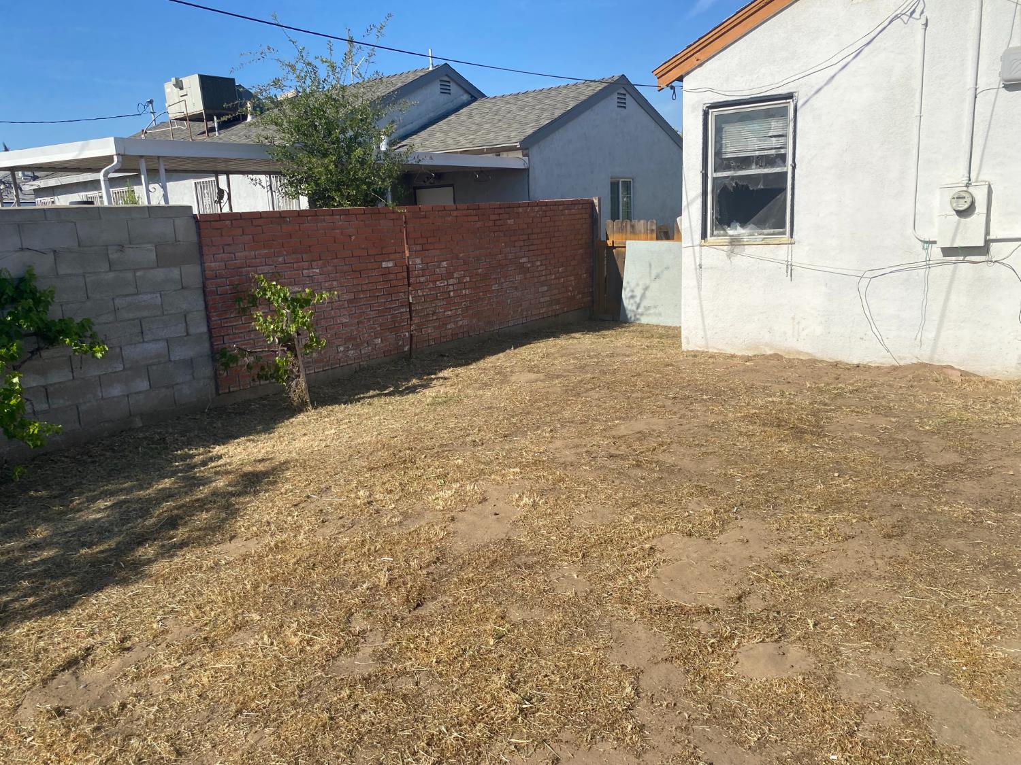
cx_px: 510
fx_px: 767
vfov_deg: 53.1
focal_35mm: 26
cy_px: 382
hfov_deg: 67.3
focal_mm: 4.25
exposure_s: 1/2967
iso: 32
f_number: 1.8
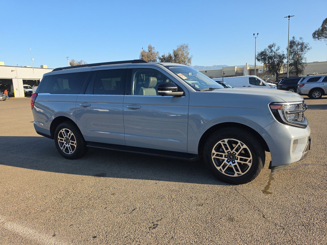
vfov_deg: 58.9
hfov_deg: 73.9
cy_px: 122
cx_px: 164
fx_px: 217
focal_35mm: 23
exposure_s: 1/2489
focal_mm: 6.5
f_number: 1.4
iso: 63
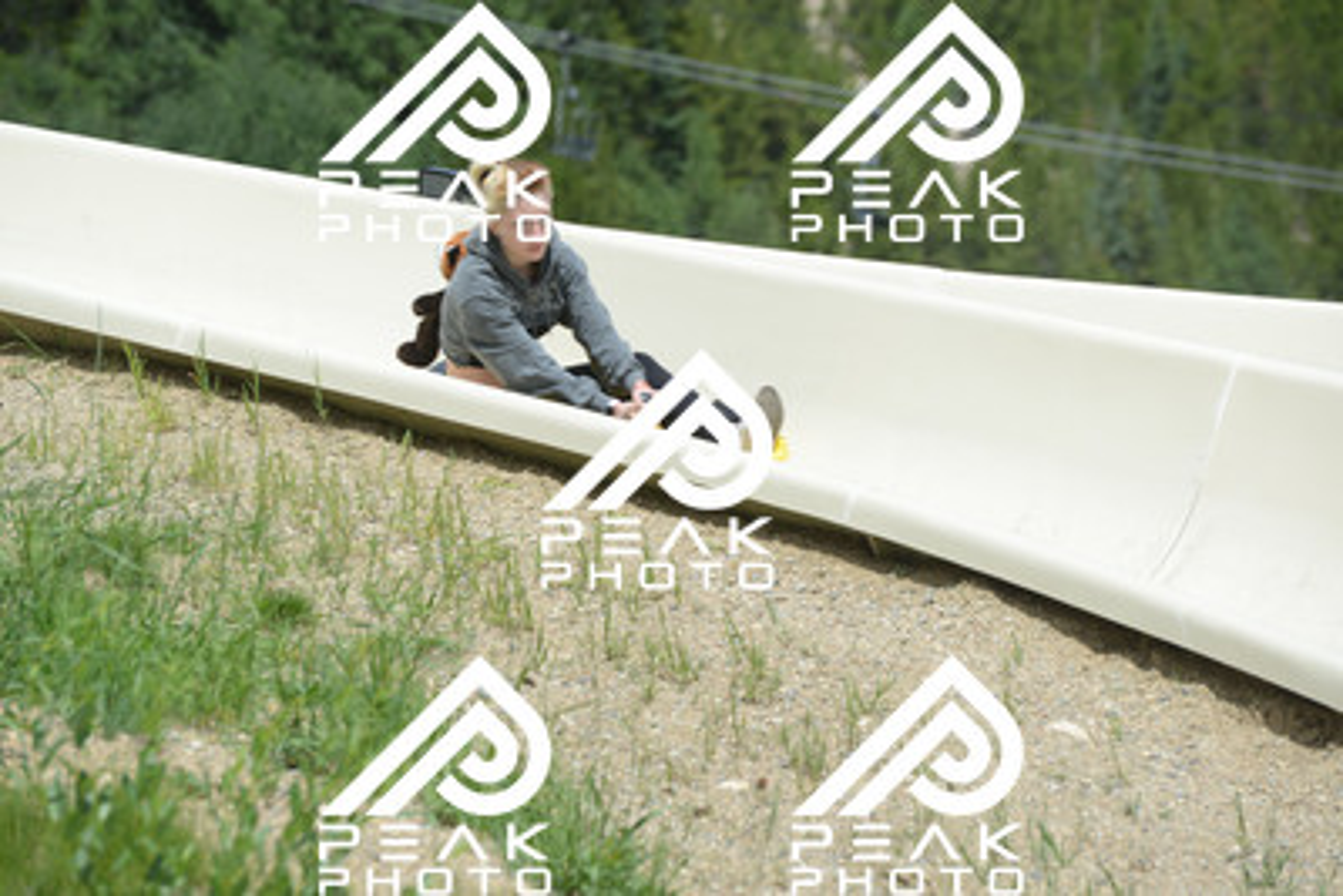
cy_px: 448
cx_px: 672
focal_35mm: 195
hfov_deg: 10.5
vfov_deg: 7.0
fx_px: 7277
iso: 200
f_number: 6.3
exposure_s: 1/640
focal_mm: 195
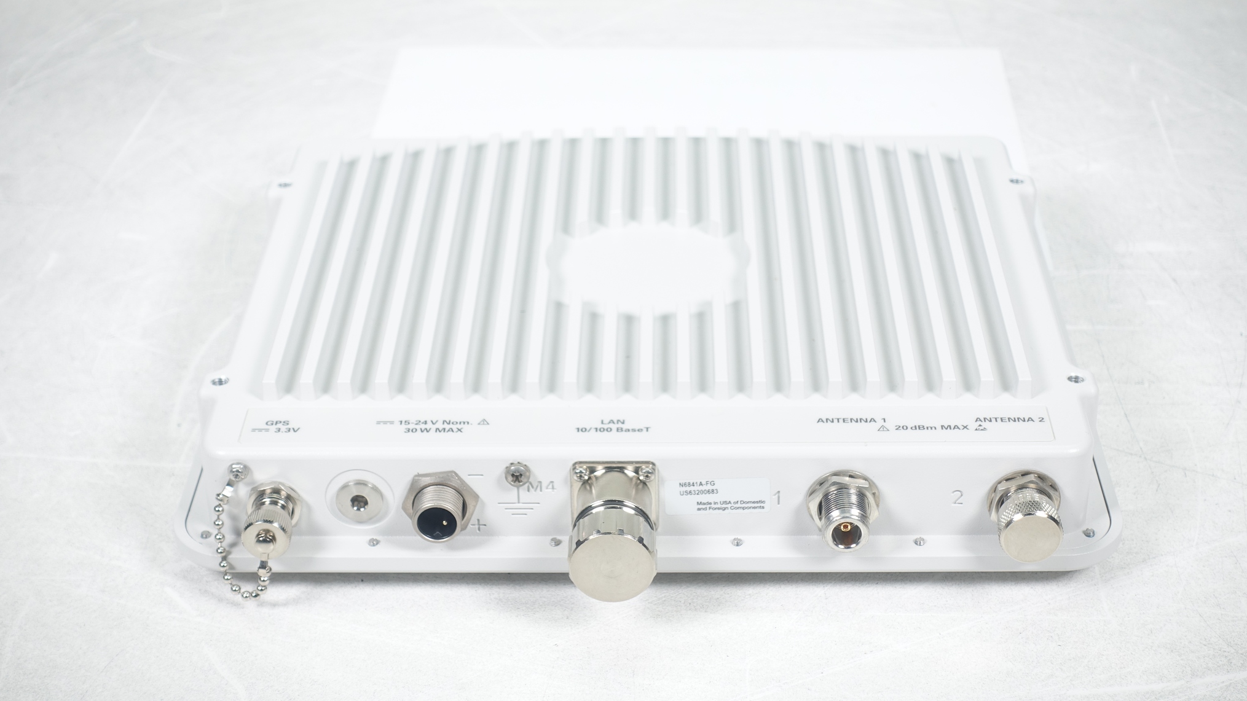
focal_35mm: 74
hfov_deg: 28.6
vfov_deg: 16.3
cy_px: 328
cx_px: 628
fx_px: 2447
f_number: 4
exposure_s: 1/125
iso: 125
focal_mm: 25.7
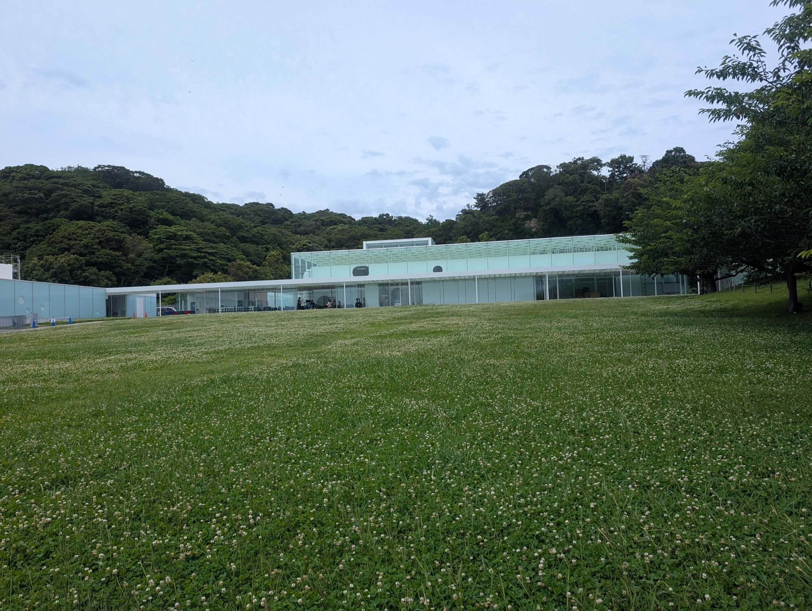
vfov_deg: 56.9
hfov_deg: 71.5
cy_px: 306
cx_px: 406
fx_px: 564
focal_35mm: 24
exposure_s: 1/1134
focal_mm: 6.9
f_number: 1.68
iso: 20
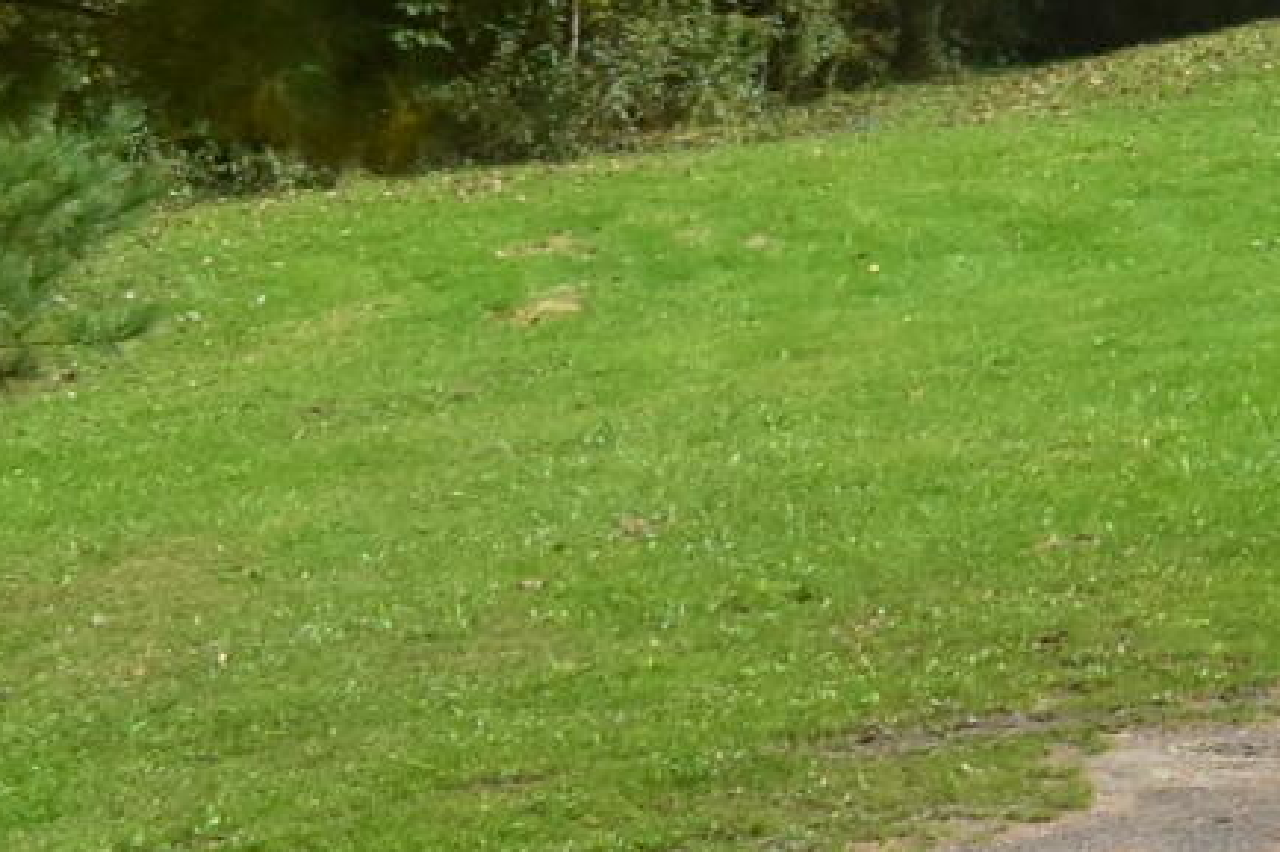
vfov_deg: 5.3
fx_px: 8850
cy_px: -1188
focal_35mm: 249
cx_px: 4076
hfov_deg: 7.2
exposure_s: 1/400
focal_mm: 24
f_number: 11
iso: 400
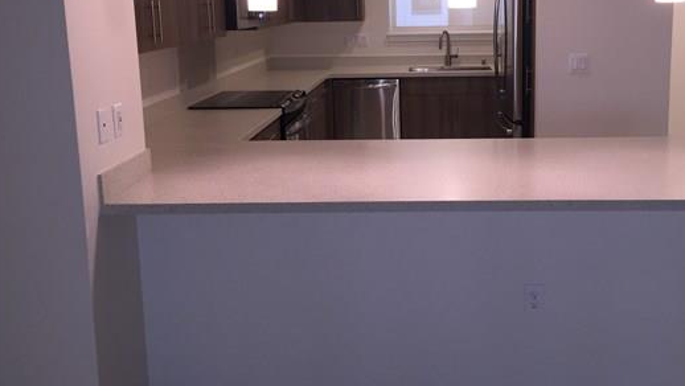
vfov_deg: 30.1
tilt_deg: -9.5
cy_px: 111
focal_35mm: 39
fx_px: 709
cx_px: 407
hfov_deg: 51.3
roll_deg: +0.1
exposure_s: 1/30
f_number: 2.2
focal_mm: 4.15
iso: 50
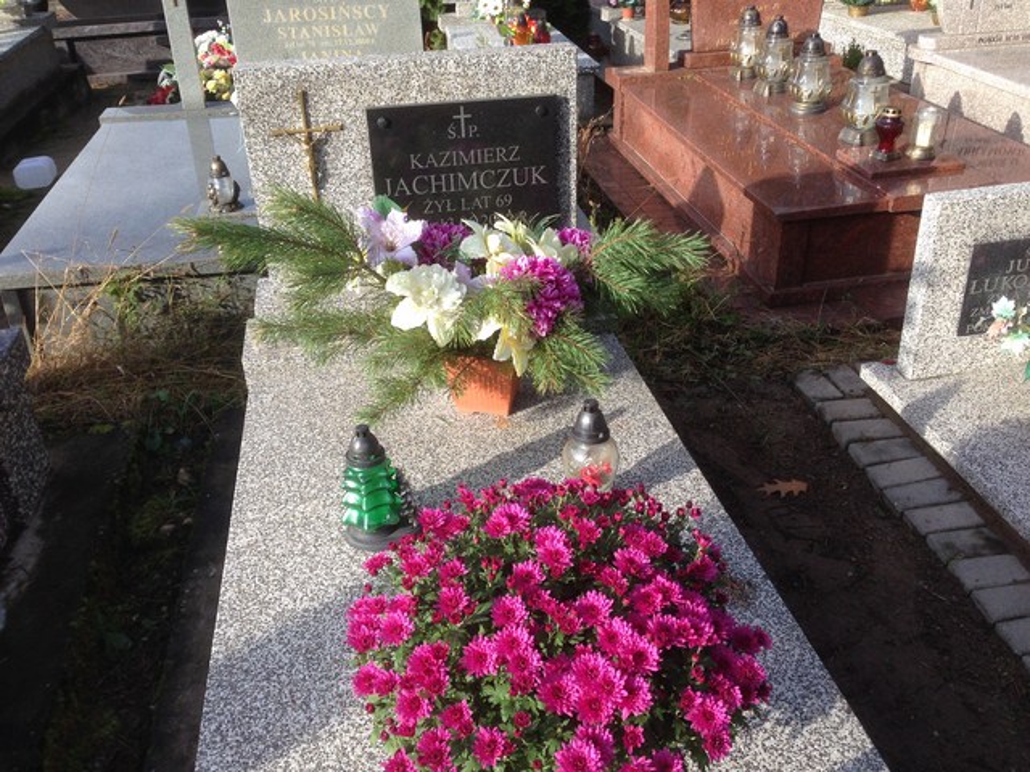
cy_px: 386
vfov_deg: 42.9
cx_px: 515
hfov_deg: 55.4
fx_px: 982
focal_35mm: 33
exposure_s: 1/511
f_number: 2.4
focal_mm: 4.12
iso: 50
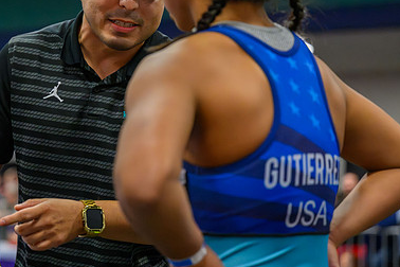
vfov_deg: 12.6
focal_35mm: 109
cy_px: 98
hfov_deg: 18.6
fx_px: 1211
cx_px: 103
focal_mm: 71
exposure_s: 1/640
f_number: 2.8
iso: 16000
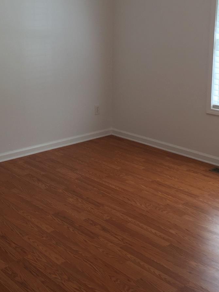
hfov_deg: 28.6
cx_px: 52
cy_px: 89
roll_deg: +1.2
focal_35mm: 50
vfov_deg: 37.6
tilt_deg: -12.0
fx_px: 422
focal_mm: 4.15
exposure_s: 1/40
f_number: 2.2
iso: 32
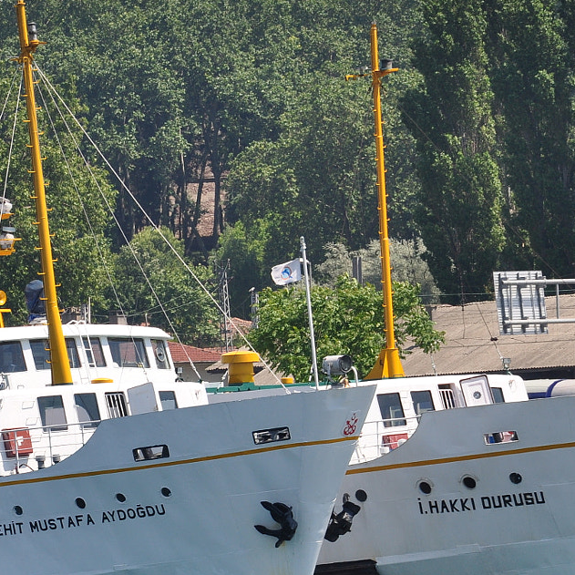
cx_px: 30
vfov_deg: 5.2
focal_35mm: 339
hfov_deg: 5.2
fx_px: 6372
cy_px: 412
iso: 200
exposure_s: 1/320
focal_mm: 105
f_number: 10
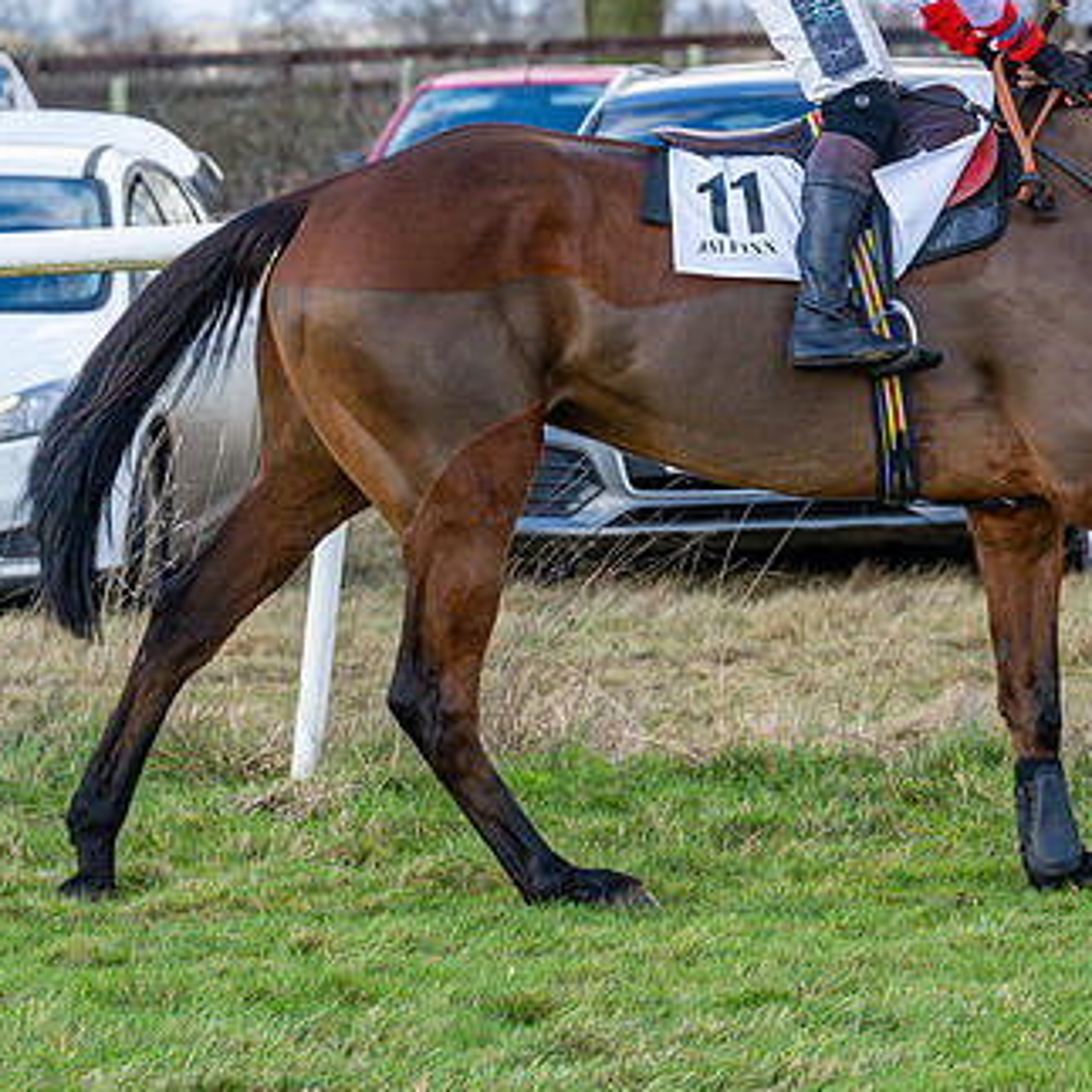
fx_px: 10993
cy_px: 425
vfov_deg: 5.7
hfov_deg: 5.7
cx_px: 860
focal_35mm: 308
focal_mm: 93
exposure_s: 1/1250
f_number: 4
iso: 500
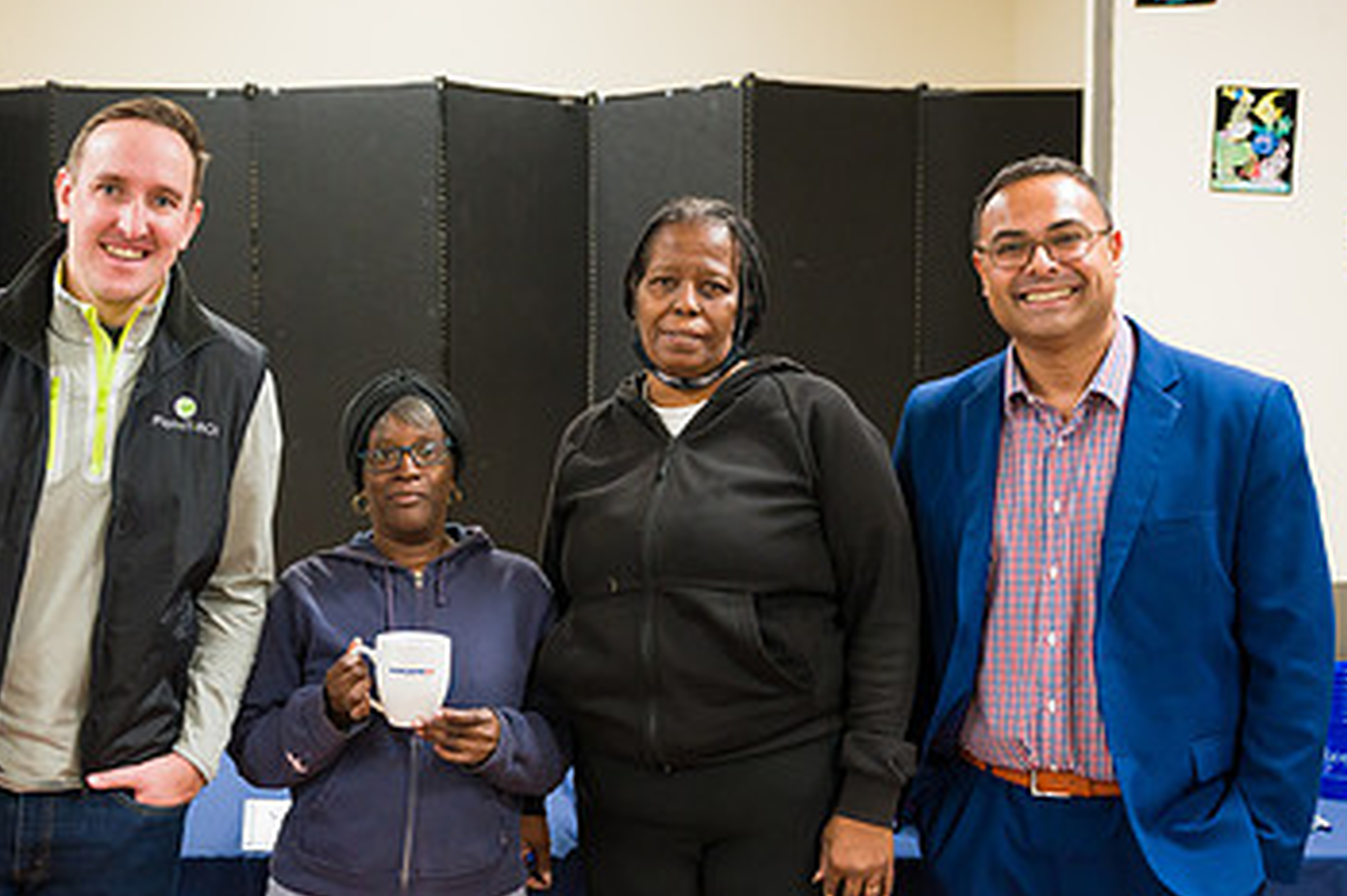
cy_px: 504
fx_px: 1795
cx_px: 489
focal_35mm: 48
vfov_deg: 28.0
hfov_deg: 40.8
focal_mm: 29
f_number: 3.2
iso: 1600
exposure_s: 1/200
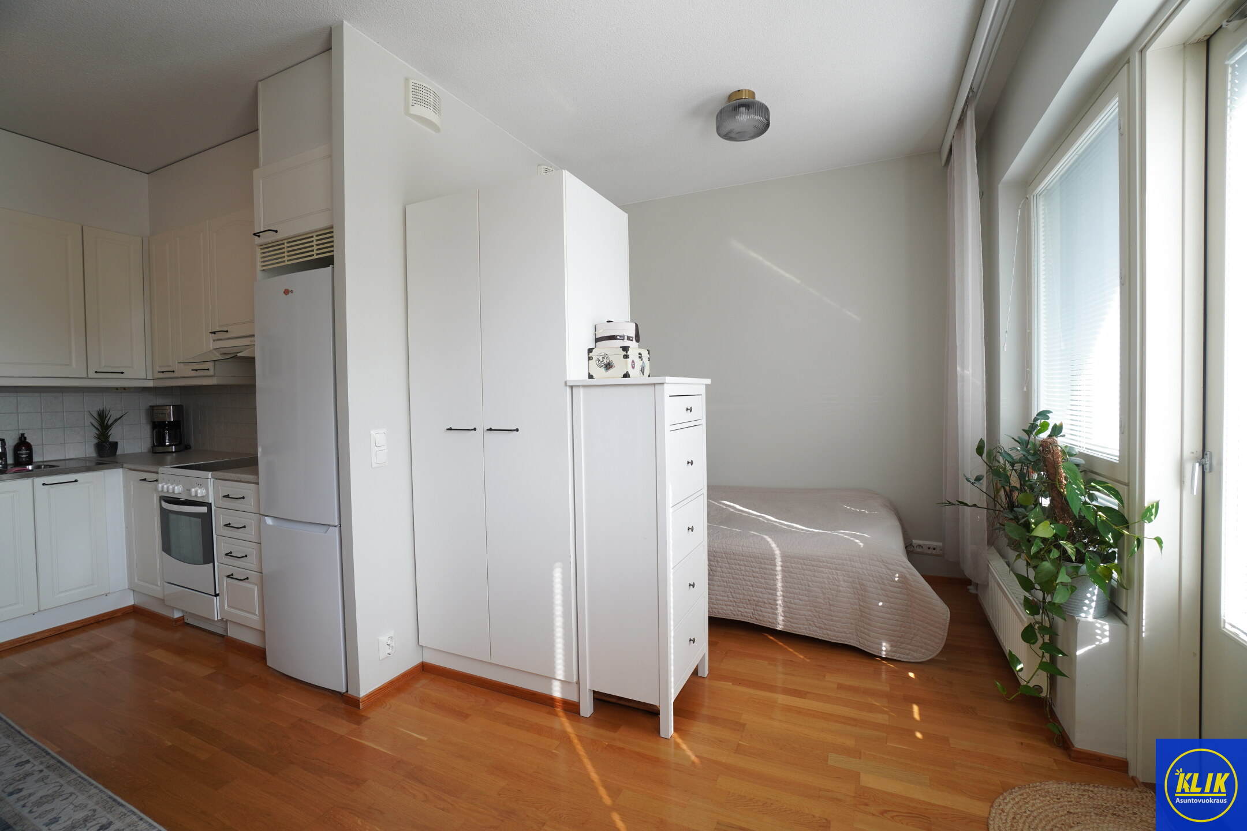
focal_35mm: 15
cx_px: 624
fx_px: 520
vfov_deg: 77.3
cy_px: 416
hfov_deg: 100.4
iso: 200
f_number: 5.6
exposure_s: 1/30
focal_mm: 10
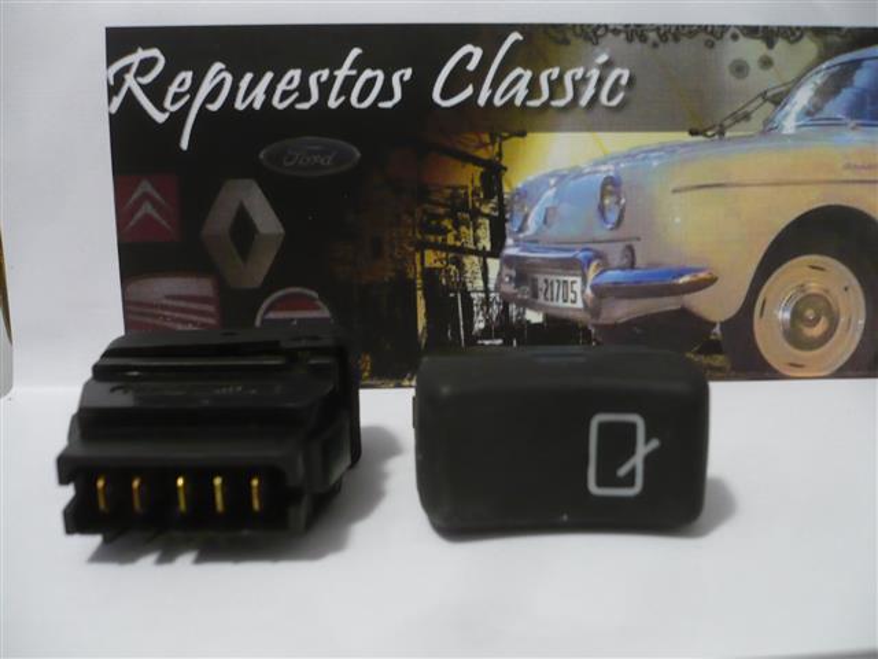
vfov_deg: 40.7
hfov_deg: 52.6
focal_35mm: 35
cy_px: 330
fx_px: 888
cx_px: 439
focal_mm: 5.8
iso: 200
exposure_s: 1/6
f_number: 2.8
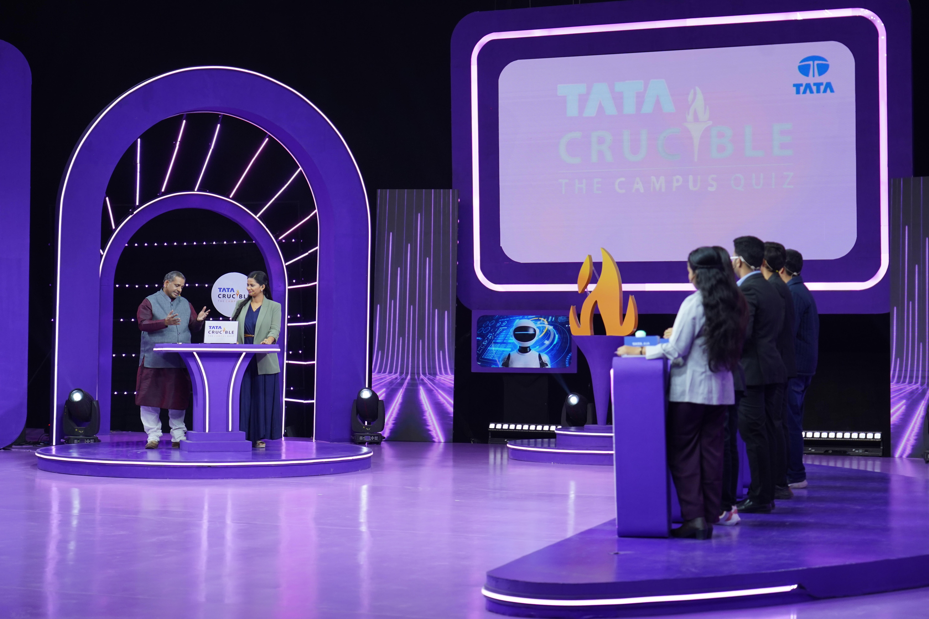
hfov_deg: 32.4
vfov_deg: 21.9
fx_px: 1600
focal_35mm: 62
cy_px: 310
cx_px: 464
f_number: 4
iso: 1250
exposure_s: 1/160
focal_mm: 62
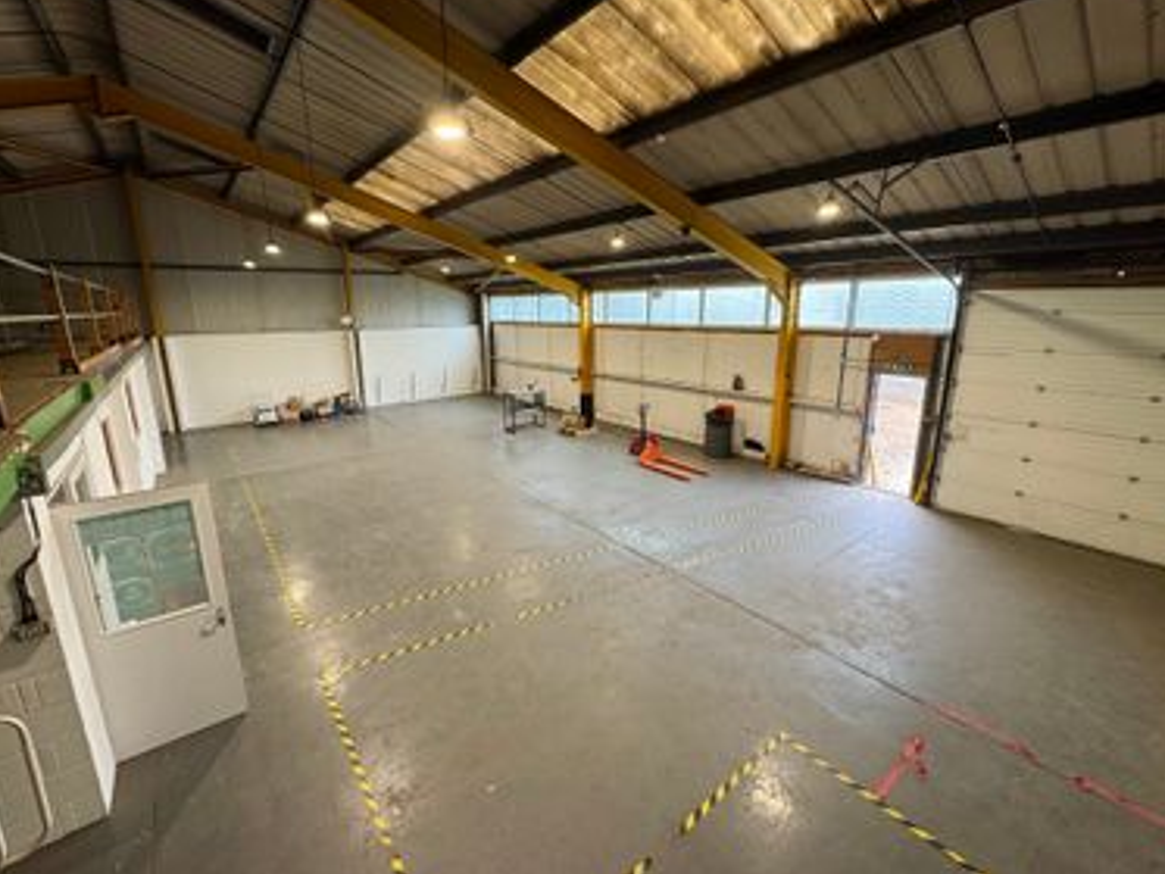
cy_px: 421
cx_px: 565
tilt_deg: -13.0
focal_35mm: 15
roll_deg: +0.7
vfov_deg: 81.7
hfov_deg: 98.1
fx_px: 505
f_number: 2.2
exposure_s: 1/100
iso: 50
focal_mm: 2.22
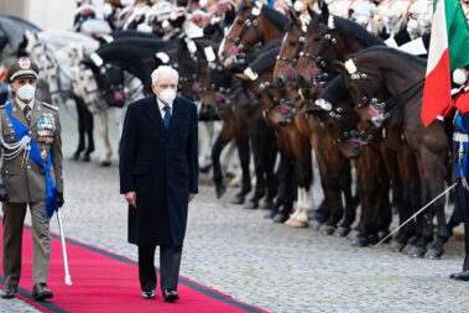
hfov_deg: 5.5
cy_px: 137
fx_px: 4913
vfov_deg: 3.6
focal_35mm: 377
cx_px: 407
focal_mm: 186
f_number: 2.8
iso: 1000
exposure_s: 1/320
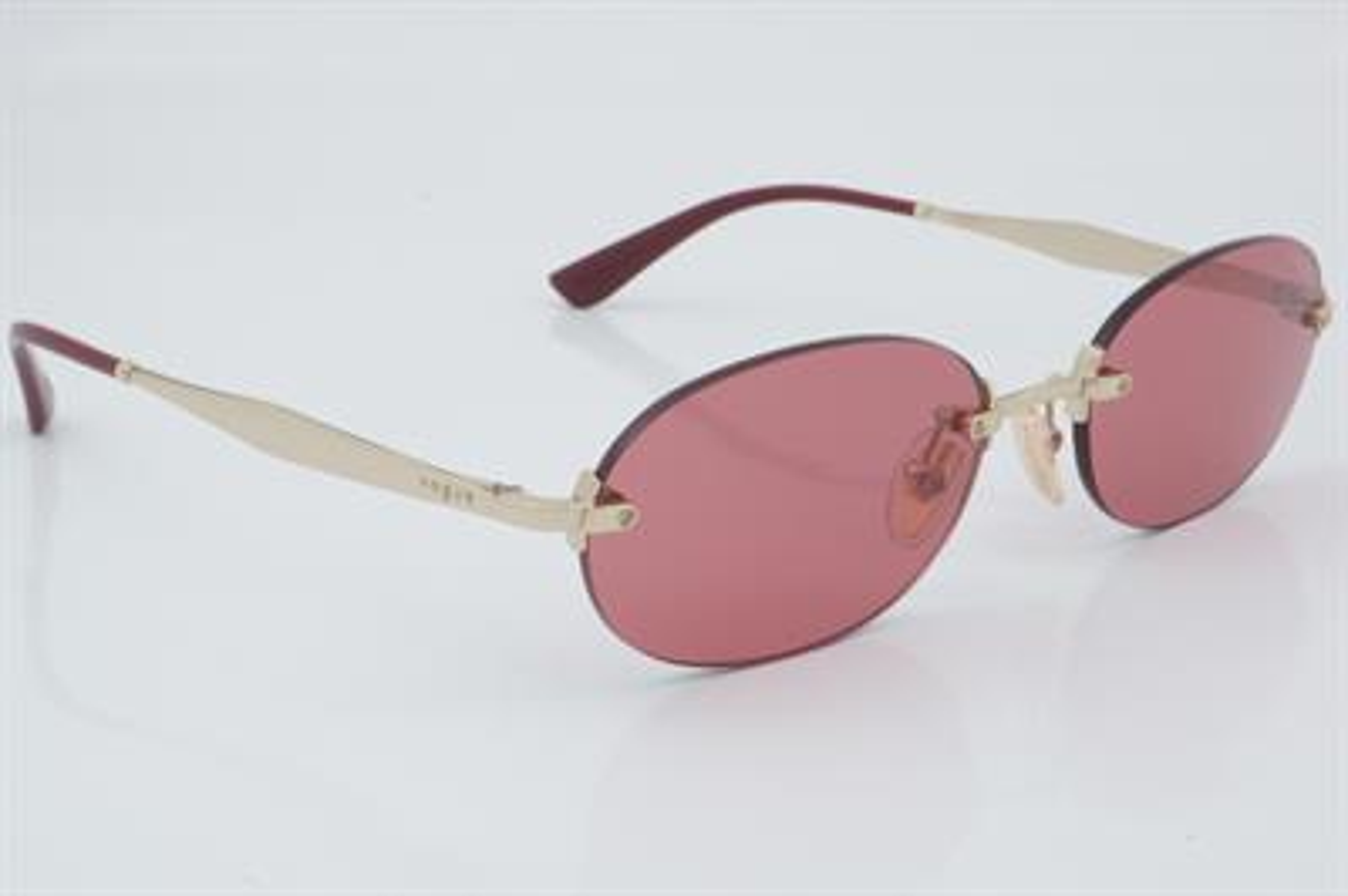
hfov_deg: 27.0
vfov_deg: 18.2
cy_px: 448
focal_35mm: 75
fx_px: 2806
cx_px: 674
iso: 100
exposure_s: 1/3
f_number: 32
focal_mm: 50
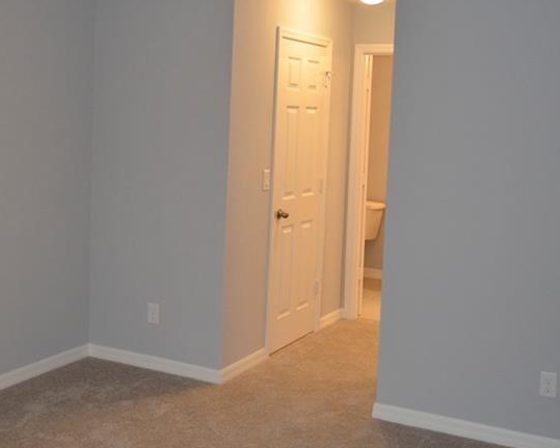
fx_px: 795
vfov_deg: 31.3
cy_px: 166
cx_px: 265
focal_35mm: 48
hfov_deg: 38.8
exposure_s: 1/60
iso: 900
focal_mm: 18
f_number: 3.5
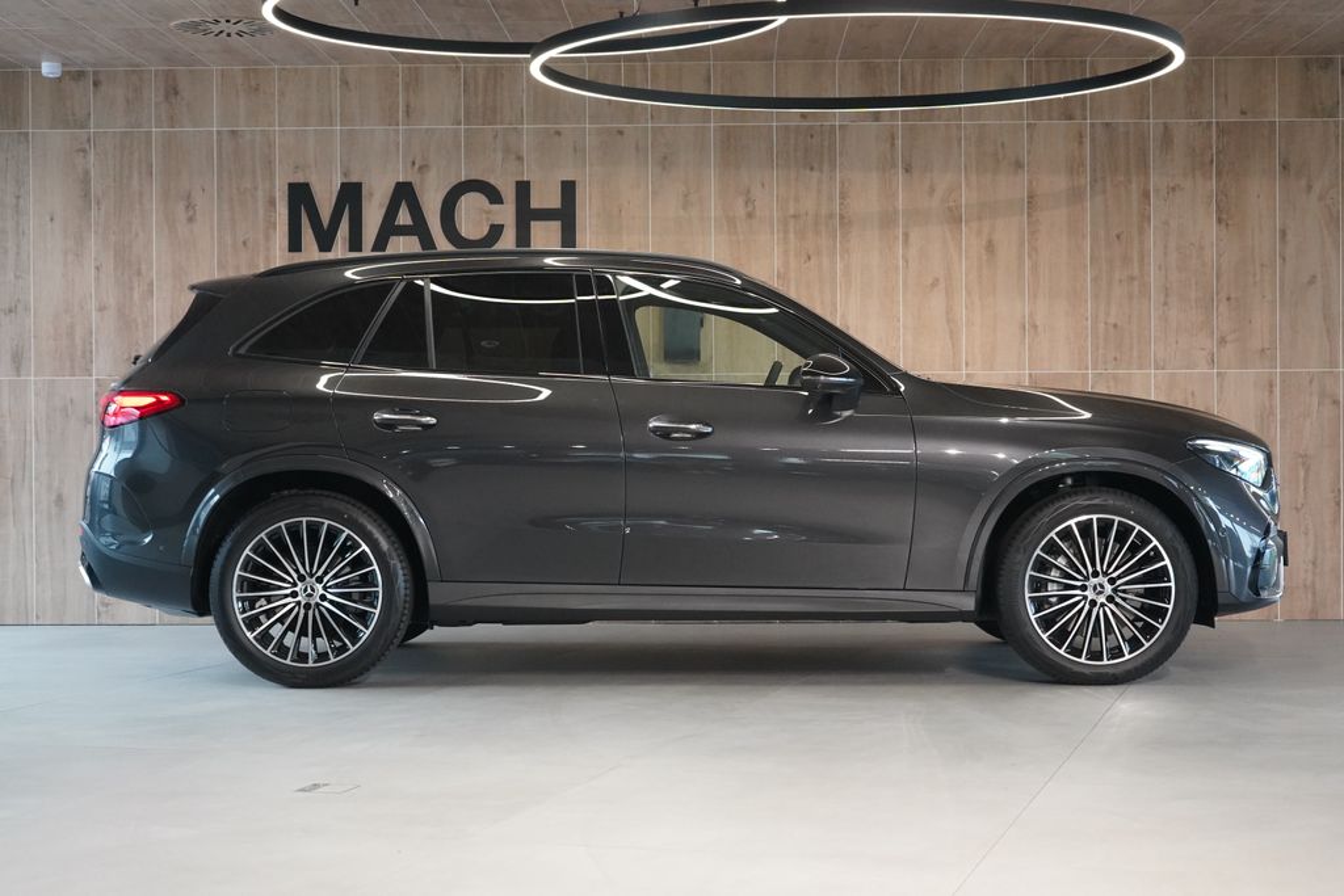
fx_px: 2240
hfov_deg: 33.4
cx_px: 672
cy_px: 448
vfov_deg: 22.6
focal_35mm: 60
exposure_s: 1/160
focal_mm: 60
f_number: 5
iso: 8000
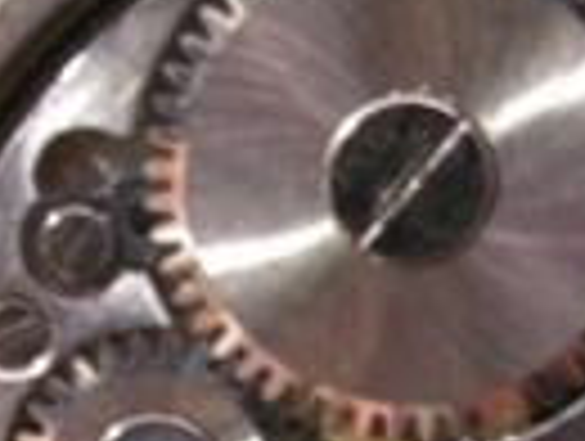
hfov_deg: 10.8
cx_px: 495
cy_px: 508
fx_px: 3081
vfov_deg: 8.1
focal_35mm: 182
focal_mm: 11.1
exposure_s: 1.05
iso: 200
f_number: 6.2
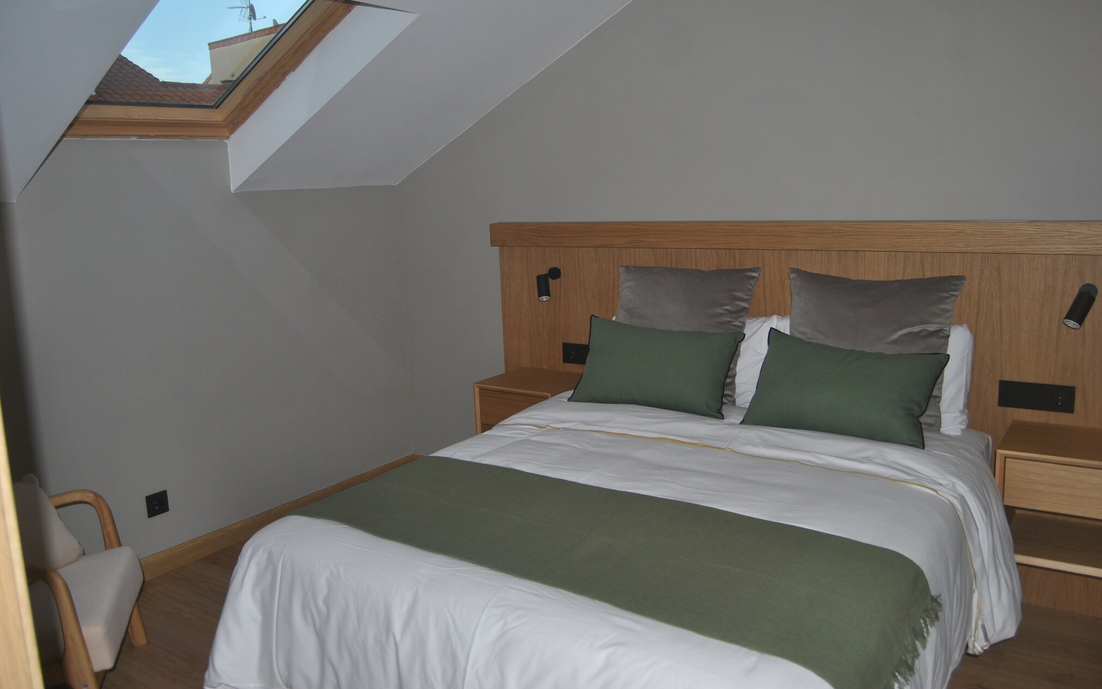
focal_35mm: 28
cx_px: 550
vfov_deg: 44.5
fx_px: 841
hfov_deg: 66.5
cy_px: 326
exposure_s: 1/125
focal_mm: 18
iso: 100
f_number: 4
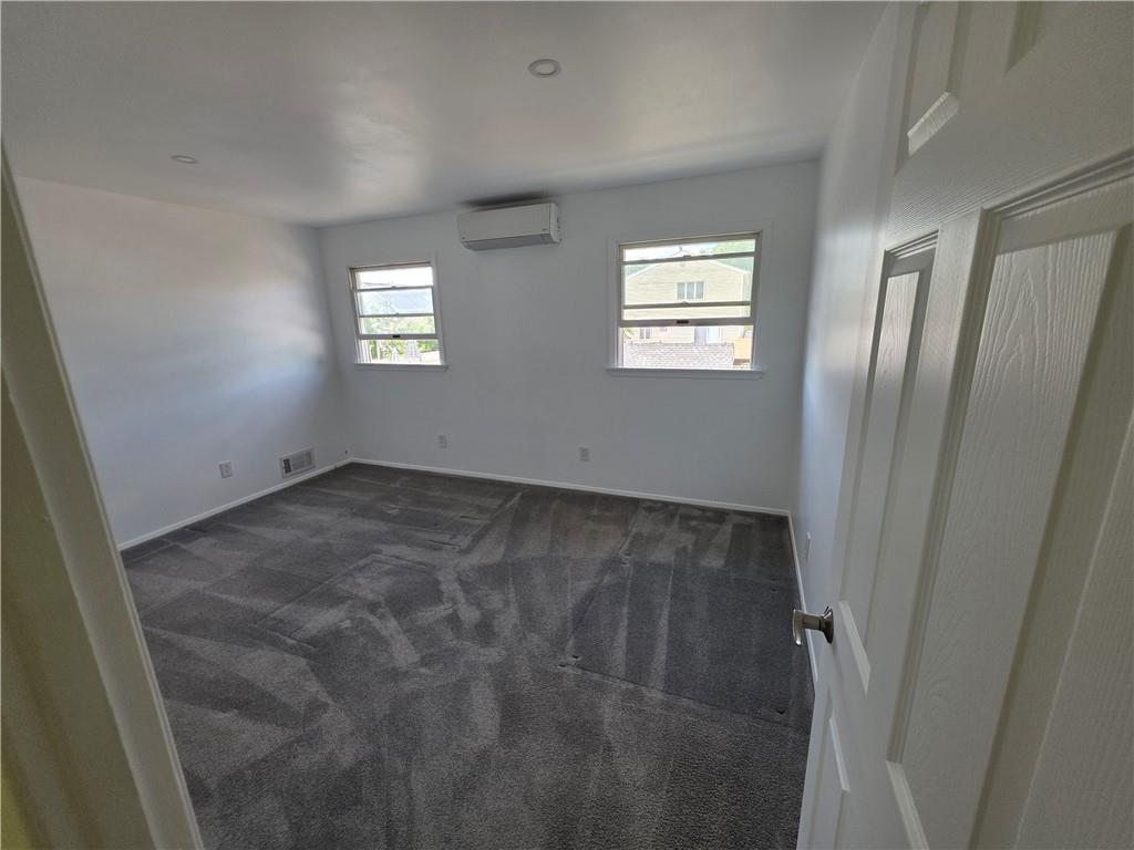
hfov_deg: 106.2
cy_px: 425
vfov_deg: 89.9
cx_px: 567
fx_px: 426
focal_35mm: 13
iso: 64
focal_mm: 2.2
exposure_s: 1/120
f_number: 1.9
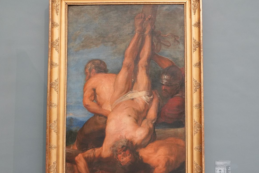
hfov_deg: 47.4
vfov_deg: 32.4
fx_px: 295
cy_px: 113
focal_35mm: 41
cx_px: 133
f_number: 6.3
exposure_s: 1/80
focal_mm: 24
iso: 3200
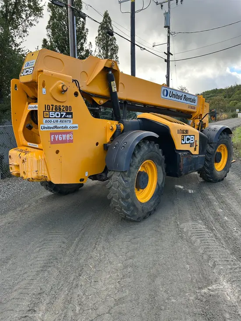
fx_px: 241
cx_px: 120
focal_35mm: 26
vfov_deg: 67.3
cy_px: 160
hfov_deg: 53.1
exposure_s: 1/513
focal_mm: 5.7
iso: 50
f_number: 1.5
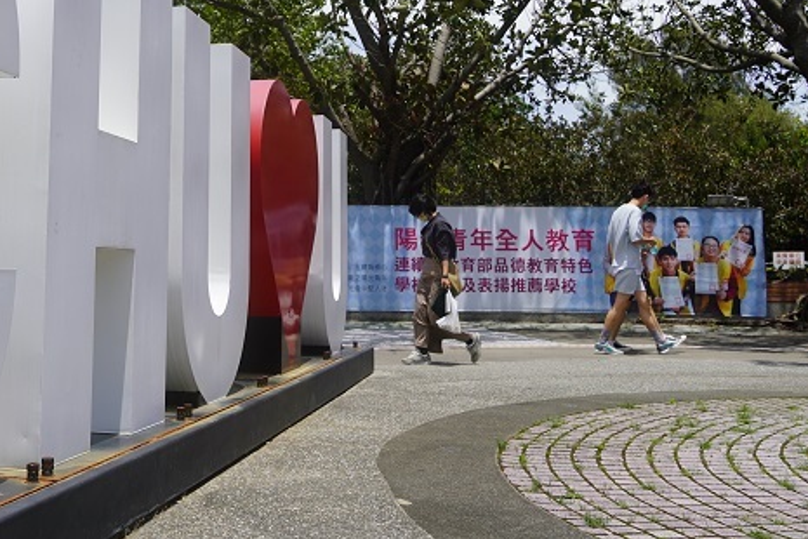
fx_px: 1095
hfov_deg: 39.5
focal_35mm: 49
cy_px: 125
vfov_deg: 27.2
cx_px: 209
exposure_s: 1/800
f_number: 5
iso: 100
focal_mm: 21
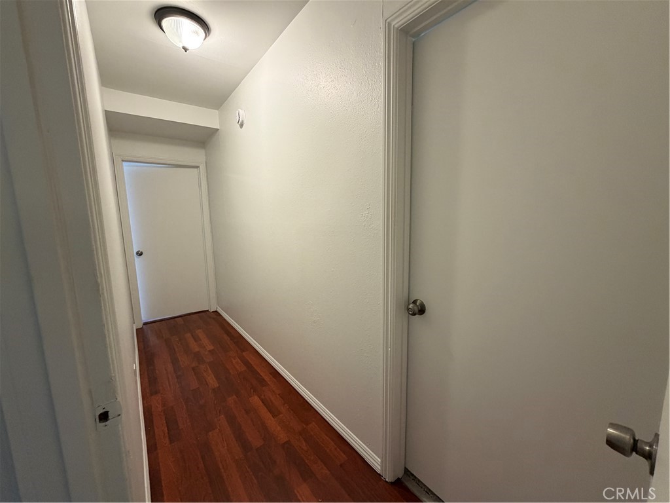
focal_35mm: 14
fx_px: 271
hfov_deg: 102.1
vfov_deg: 85.7
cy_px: 252
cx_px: 335
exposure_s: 1/60
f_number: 2.2
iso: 400
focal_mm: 2.22
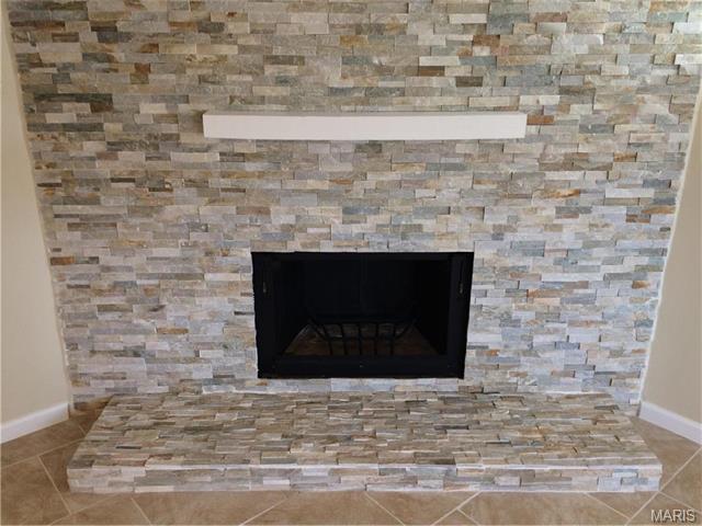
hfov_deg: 61.7
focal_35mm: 29
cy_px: 263
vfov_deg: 48.2
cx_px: 351
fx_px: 588
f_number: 2.2
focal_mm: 4.15
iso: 50
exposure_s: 1/30
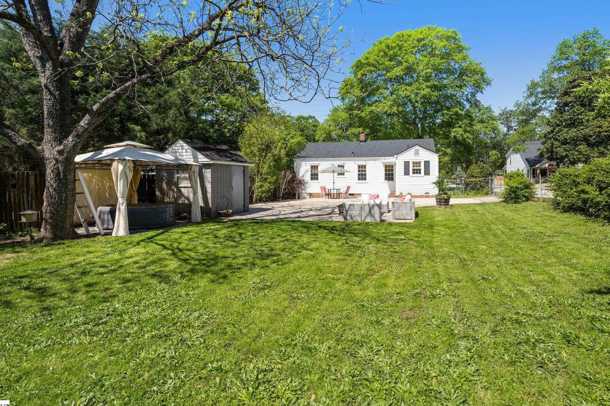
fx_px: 288
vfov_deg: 70.2
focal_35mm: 17
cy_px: 180
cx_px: 324
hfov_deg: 93.2
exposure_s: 1/640
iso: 320
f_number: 8
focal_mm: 15
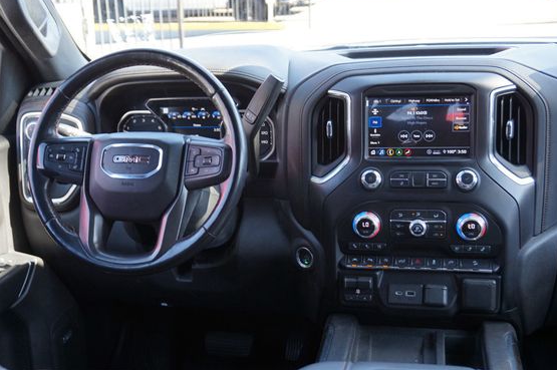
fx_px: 696
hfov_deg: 43.6
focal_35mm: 45
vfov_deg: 29.8
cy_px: 183
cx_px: 256
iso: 250
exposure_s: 1/60
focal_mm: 26
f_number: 4.5
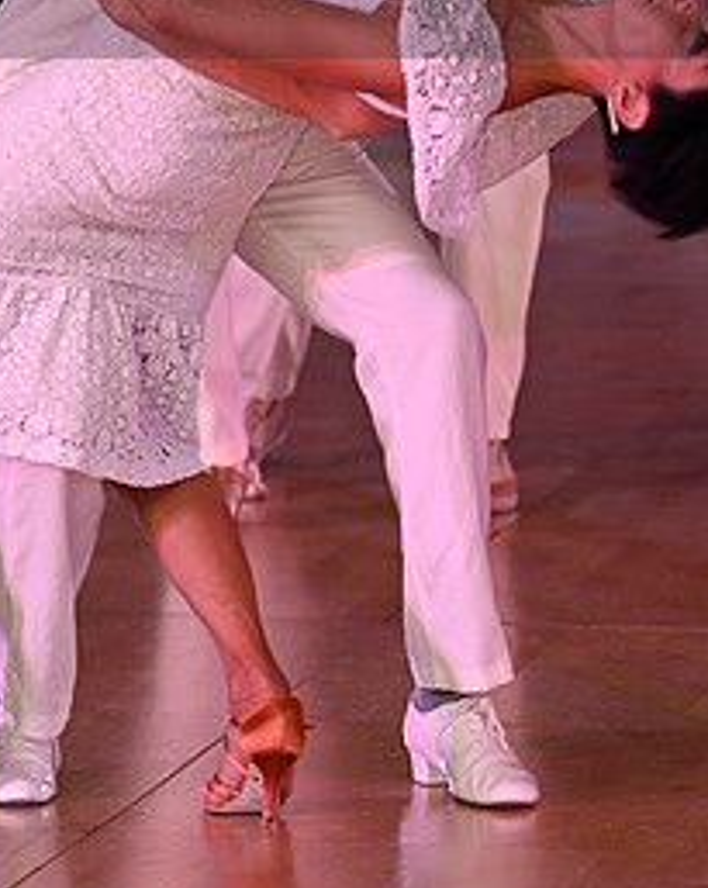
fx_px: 9735
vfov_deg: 5.2
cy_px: -55
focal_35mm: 371
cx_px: 413
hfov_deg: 4.2
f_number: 5
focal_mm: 175
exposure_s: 1/200
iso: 2000
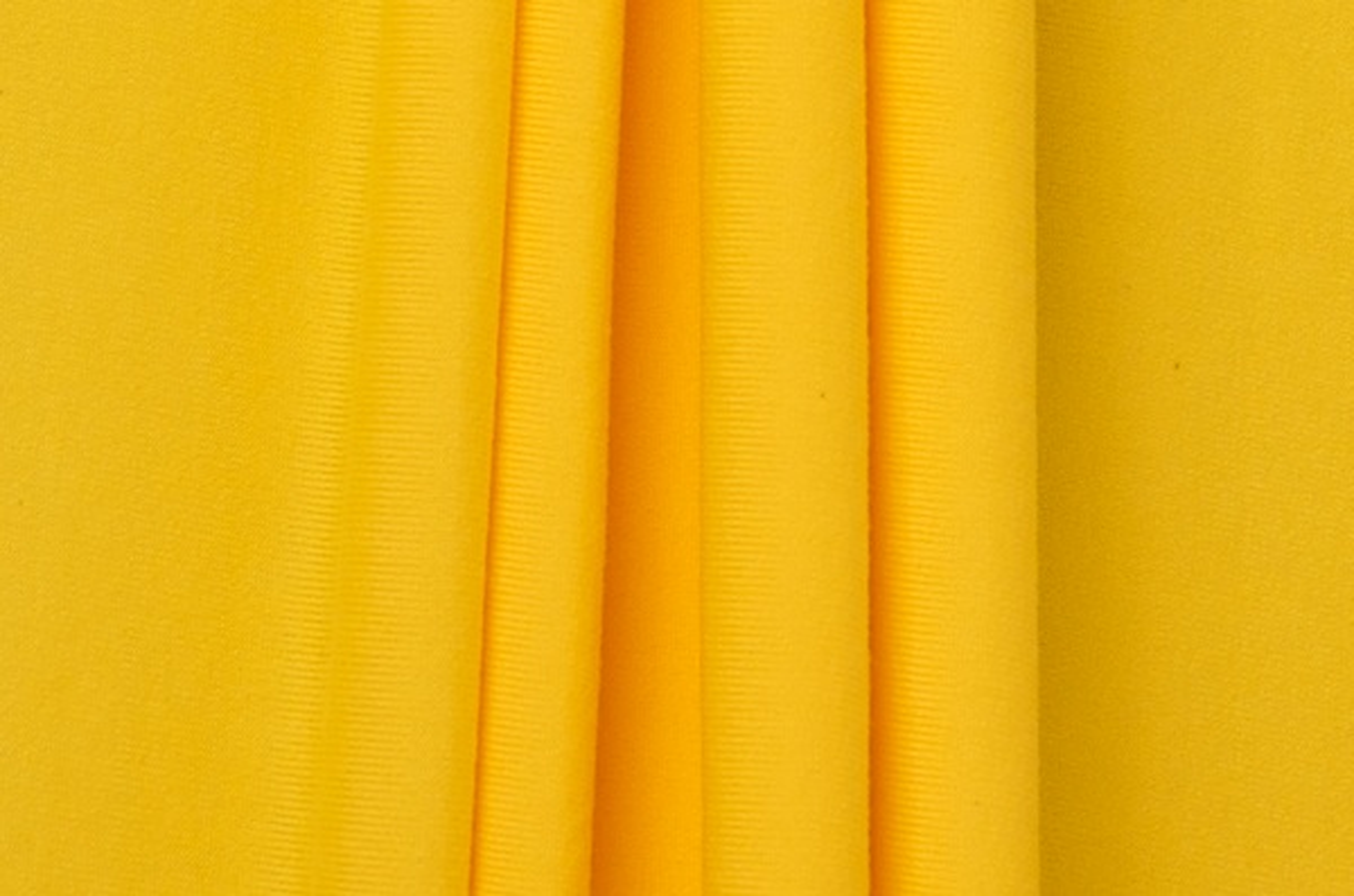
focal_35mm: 105
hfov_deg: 19.5
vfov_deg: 13.0
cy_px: 448
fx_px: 3940
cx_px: 677
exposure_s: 1/1000
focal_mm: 70
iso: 400
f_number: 10
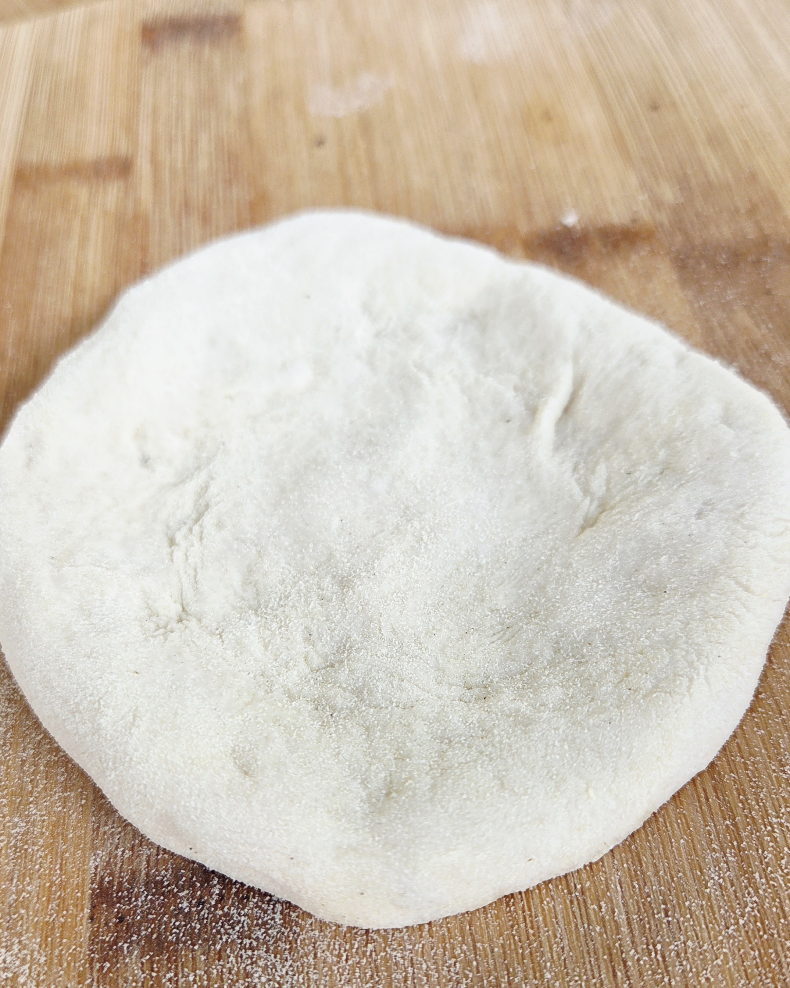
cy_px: 523
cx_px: 396
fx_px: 702
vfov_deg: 70.2
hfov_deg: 58.8
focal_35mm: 24
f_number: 1.8
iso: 32
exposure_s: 1/182
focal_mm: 5.4
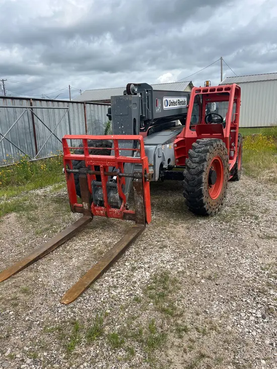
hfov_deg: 53.1
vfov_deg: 67.3
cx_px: 138
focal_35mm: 26
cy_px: 184
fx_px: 277
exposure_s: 1/3215
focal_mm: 5.1
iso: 50
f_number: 1.6
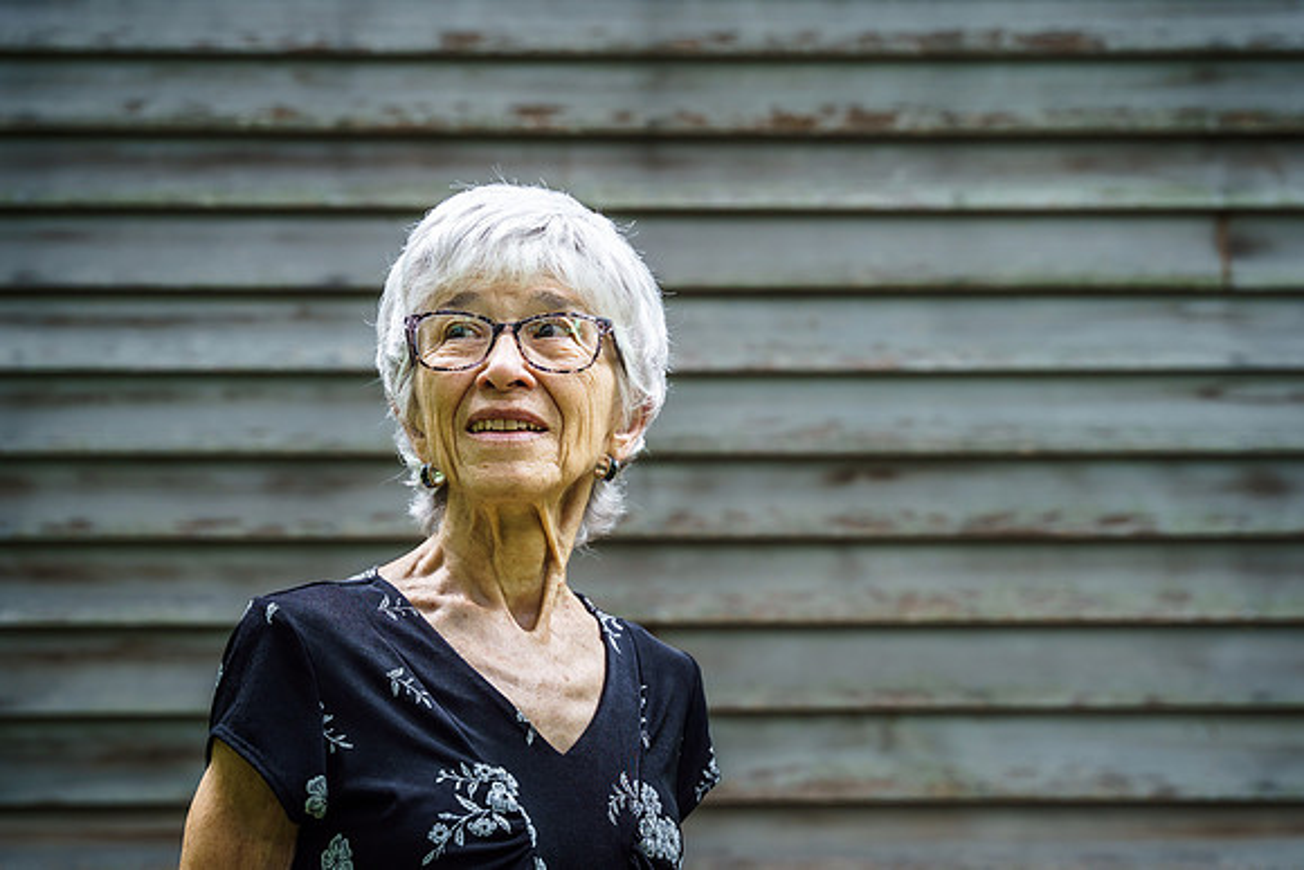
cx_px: 663
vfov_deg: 26.6
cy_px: 447
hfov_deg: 39.0
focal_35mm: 51
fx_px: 1839
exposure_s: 1/160
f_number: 3.5
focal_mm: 46.9
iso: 320
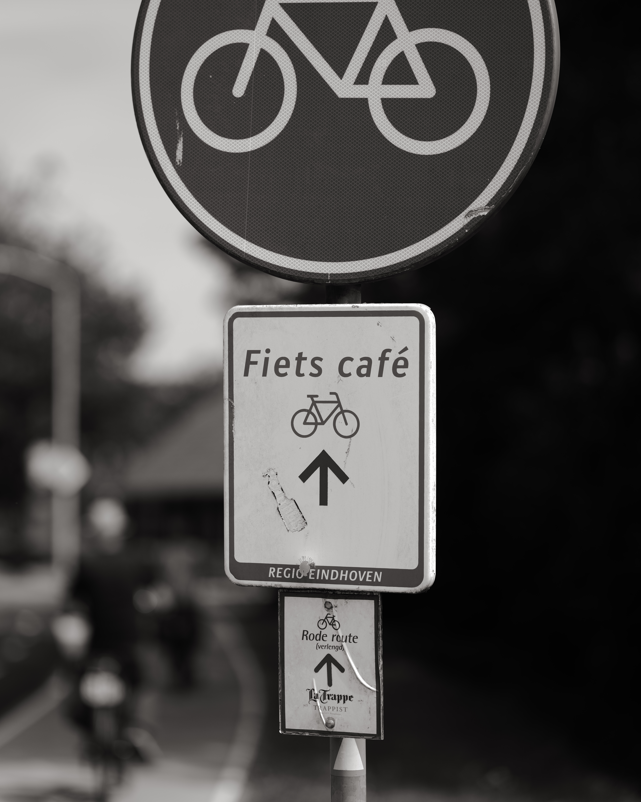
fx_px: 2277
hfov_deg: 16.0
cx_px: 321
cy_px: 323
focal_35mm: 96
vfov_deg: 19.9
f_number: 2
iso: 50
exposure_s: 1/2000
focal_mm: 85
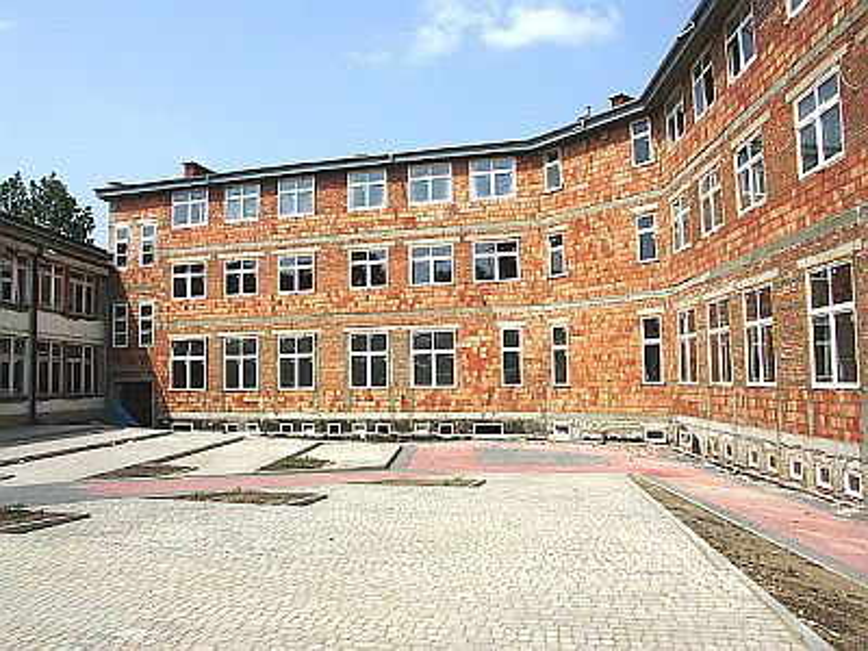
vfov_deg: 49.7
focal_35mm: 28
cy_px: 326
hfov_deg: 63.4
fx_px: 702
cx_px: 434
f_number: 8
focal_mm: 7.2
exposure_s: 1/500
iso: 64
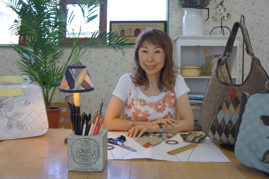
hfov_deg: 59.5
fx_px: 235
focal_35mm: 32
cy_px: 90
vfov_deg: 41.7
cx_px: 134
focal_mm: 21
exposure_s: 1/50
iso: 200
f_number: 4
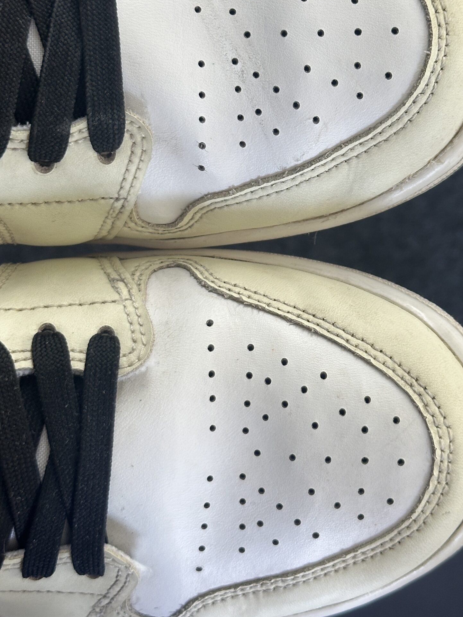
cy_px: 265
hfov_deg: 22.8
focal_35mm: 64
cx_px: 303
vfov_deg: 30.2
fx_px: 1141
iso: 64
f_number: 1.78
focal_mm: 6.86
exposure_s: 1/50
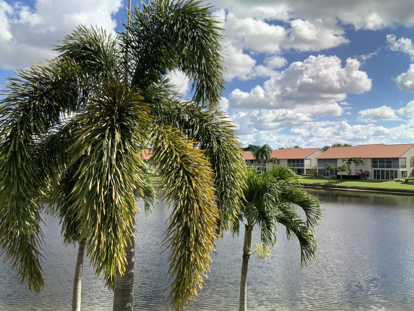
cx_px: 207
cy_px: 156
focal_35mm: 29
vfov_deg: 48.2
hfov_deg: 61.7
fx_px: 347
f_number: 1.8
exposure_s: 1/1412
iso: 16
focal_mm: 3
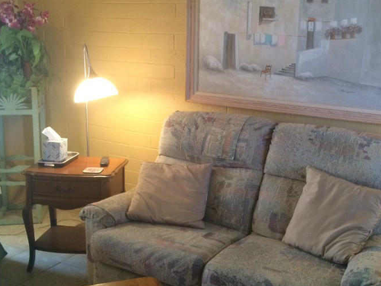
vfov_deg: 31.4
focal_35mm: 46
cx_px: 212
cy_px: 114
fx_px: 506
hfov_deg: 41.2
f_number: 2.2
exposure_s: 1/30
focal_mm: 4.12
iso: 160
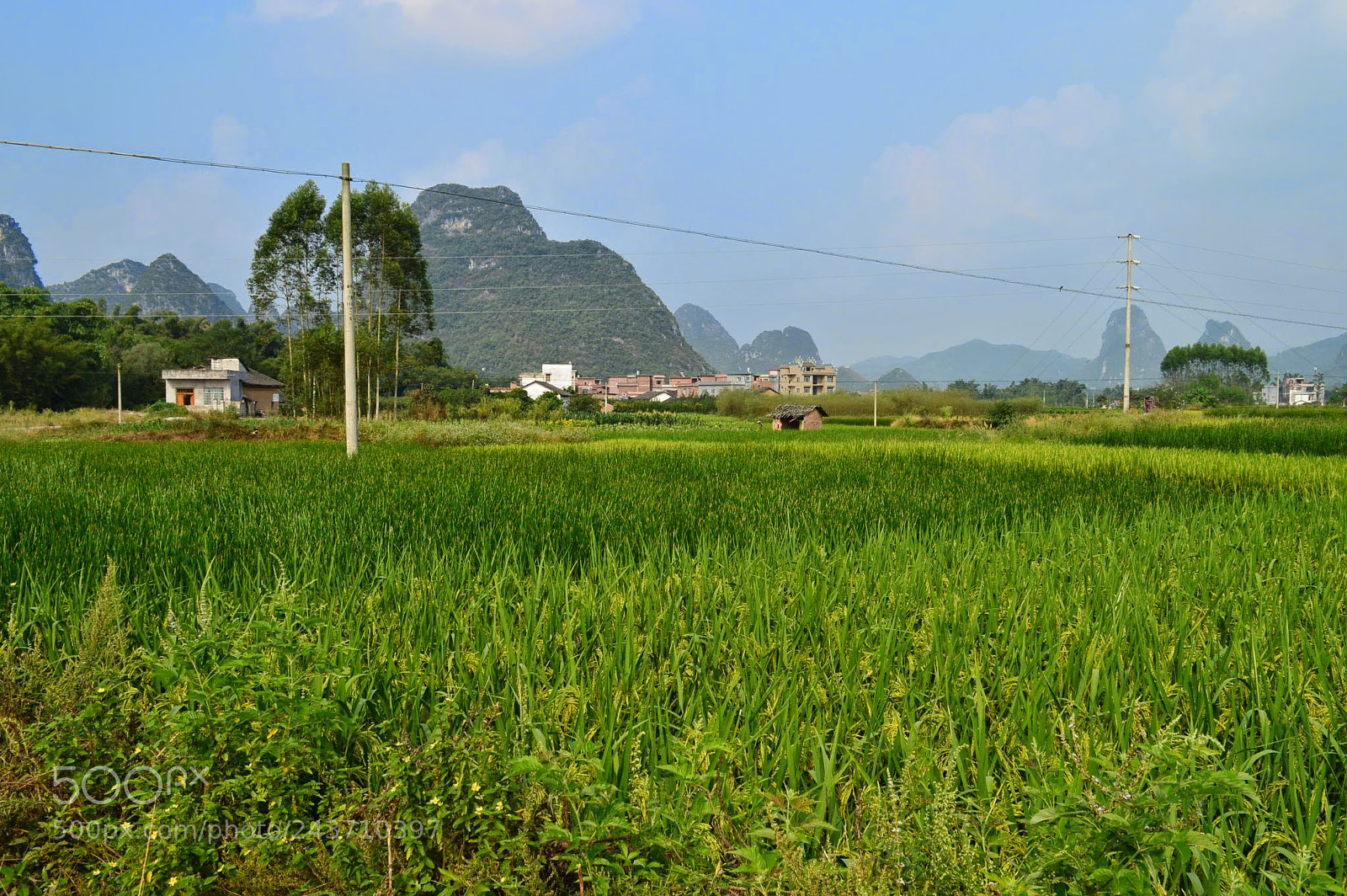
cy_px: 448
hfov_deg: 62.0
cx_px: 674
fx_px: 1122
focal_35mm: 30
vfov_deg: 43.5
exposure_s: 1/500
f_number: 11
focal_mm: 20
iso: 400
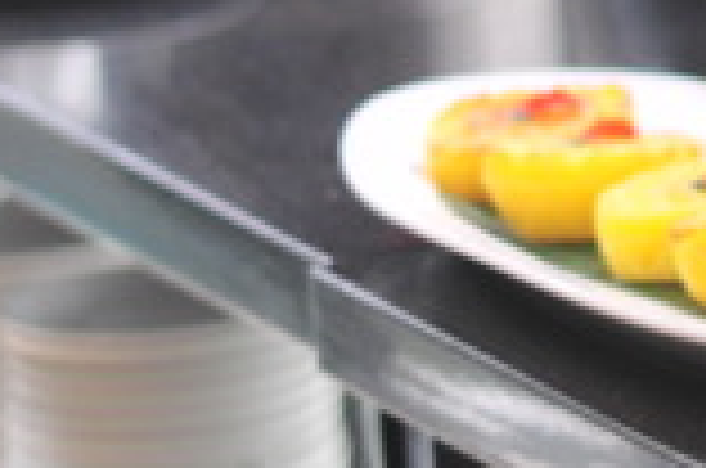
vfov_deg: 3.6
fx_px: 7476
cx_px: 1488
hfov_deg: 5.3
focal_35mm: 382
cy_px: -232
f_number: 1.4
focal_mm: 50
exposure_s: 1/50
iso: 250
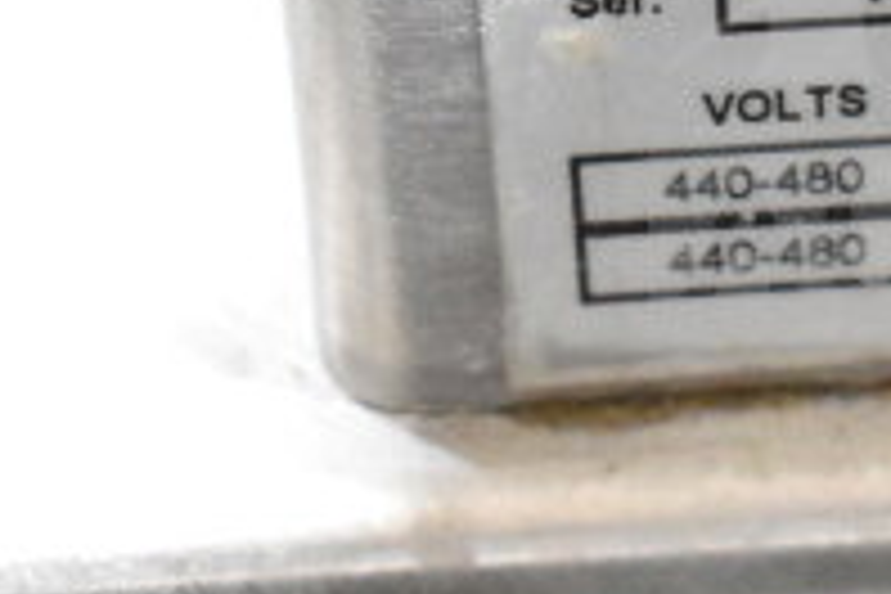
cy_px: -16
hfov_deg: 9.5
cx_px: 1152
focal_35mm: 213
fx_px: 5271
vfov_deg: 6.4
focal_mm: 46
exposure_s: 1/80
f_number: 5.3
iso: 11400
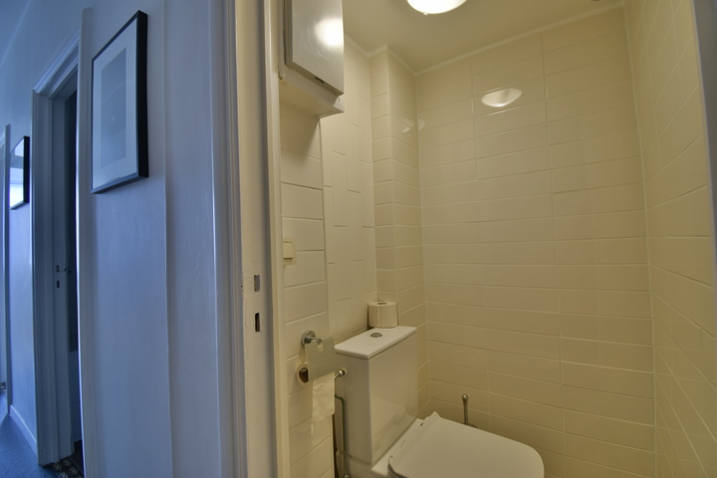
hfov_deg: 100.4
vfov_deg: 77.3
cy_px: 239
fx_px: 299
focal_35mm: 15
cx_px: 358
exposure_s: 1/2
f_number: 4.5
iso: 100
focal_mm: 10
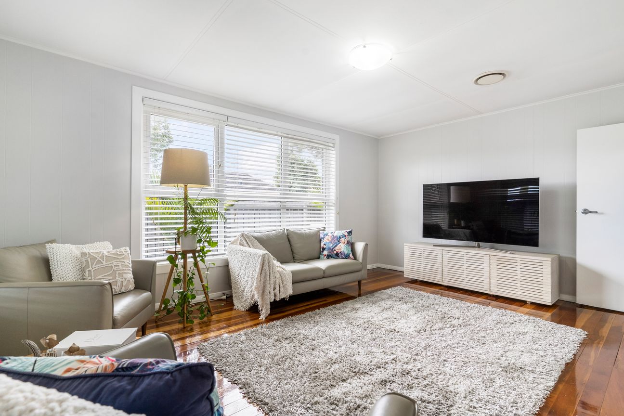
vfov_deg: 70.4
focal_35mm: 17
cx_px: 312
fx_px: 295
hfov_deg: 93.3
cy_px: 208
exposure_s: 1/160
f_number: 7.1
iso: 640
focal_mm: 17
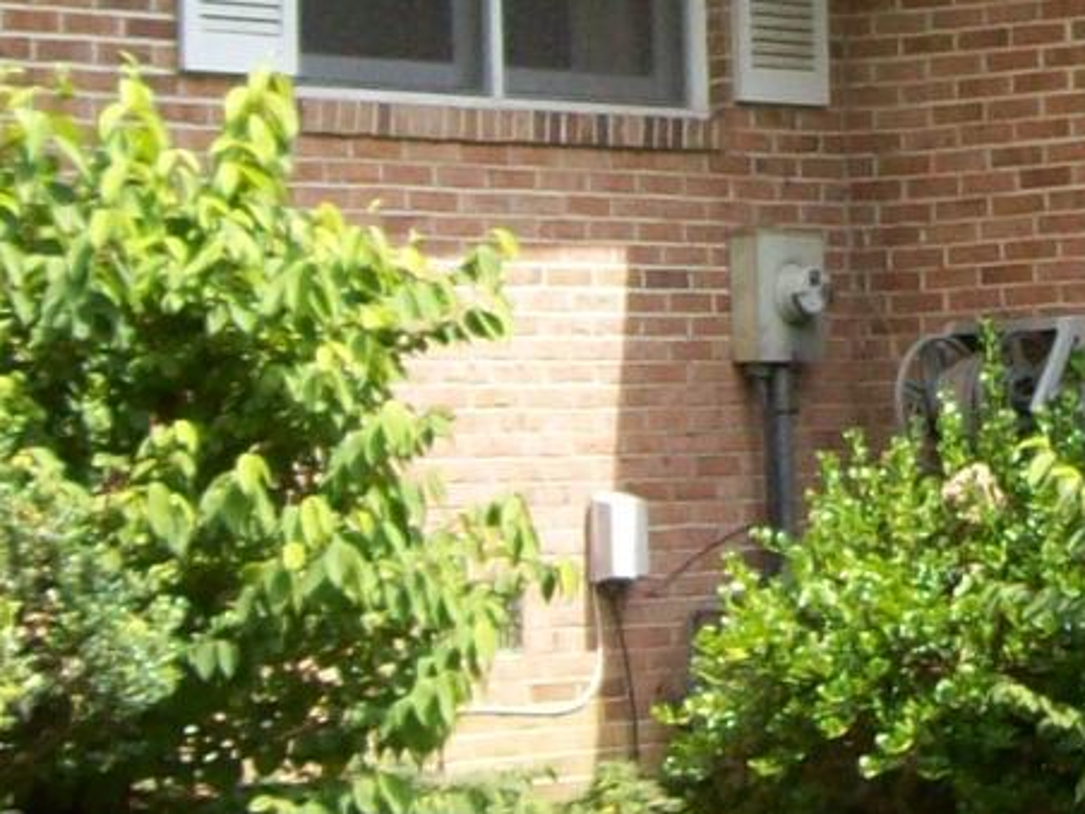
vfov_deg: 9.0
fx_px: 5109
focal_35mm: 163
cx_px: 1301
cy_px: -7
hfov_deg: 11.9
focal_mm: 6
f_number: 2.7
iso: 80
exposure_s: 1/479
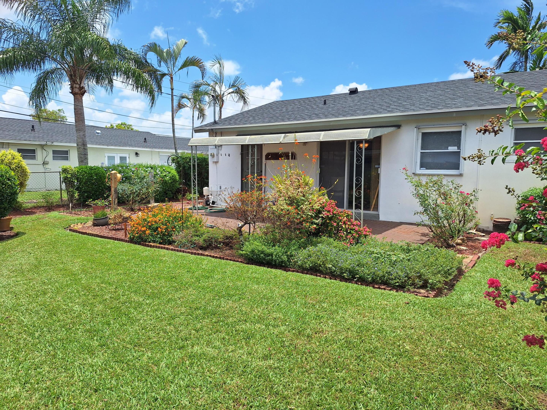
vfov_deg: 58.9
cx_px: 274
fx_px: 363
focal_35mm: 23
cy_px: 205
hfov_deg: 73.9
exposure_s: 1/3003
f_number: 1.8
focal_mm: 5.54
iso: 40
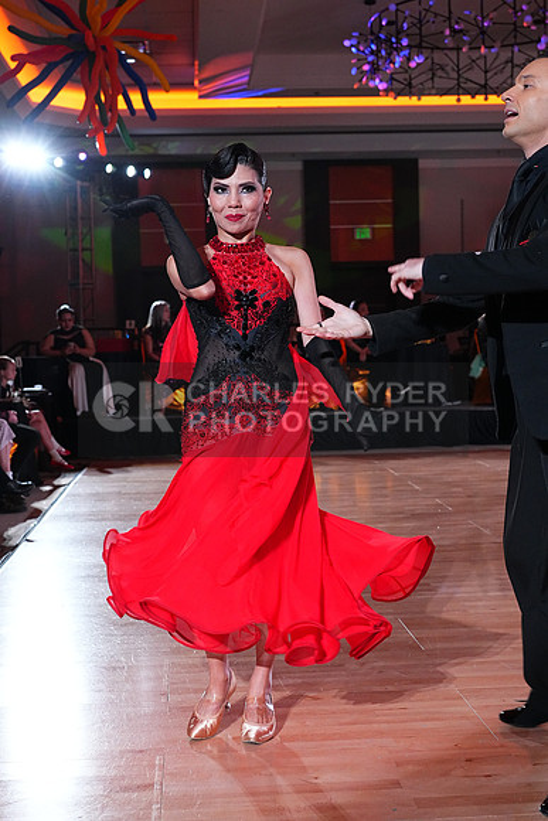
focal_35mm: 48
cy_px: 410
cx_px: 274
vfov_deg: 41.1
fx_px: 1095
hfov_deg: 28.1
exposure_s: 1/400
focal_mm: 48
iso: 5000
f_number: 5
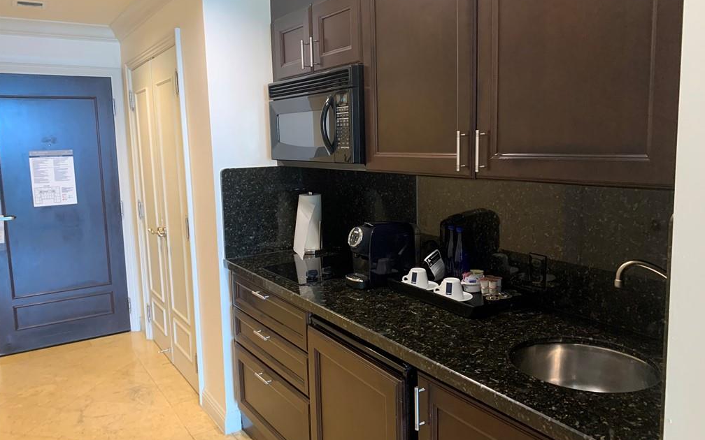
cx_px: 353
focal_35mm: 28
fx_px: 538
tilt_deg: -7.6
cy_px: 213
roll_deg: +1.6
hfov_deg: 66.5
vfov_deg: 44.5
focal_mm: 4.25
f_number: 1.8
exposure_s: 1/60
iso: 400
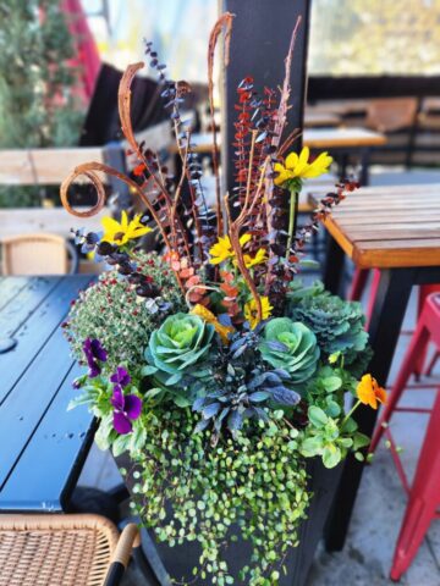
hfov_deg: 58.9
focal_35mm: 23
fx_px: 390
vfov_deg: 73.9
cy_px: 293
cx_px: 220
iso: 50
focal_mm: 5.4
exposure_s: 1/120
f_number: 1.8
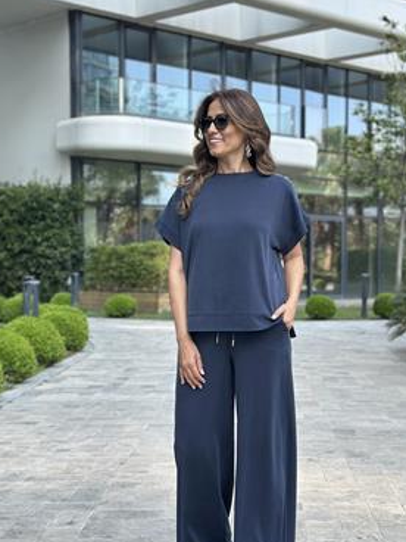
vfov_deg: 29.4
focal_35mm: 66
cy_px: 289
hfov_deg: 22.2
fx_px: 1032
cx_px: 232
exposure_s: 1/663
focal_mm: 6.86
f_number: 1.78
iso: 80
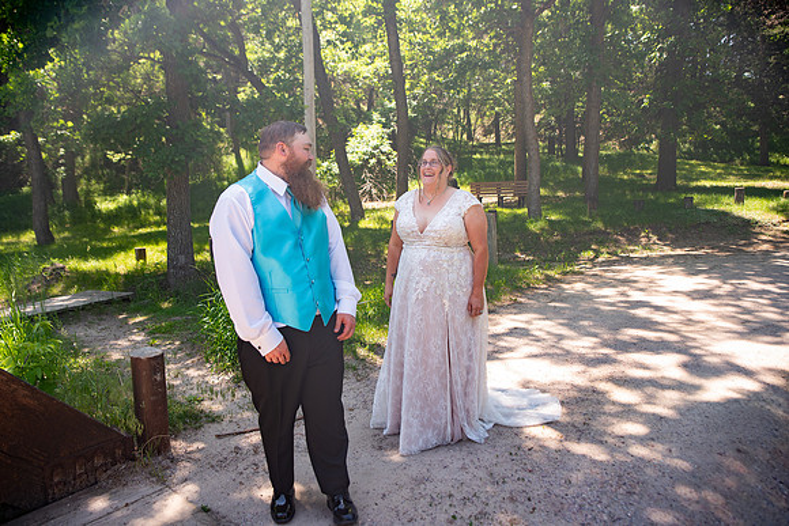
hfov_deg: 73.7
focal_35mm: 24
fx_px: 526
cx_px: 394
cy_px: 263
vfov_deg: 53.2
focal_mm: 24
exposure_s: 1/125
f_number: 3.5
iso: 31
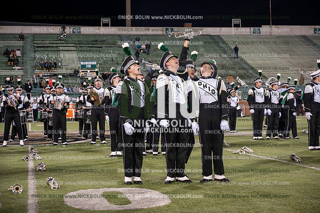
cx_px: 160
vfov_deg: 19.4
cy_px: 106
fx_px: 622
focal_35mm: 70
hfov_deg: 28.9
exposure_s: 1/640
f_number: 4
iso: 3200
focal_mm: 70
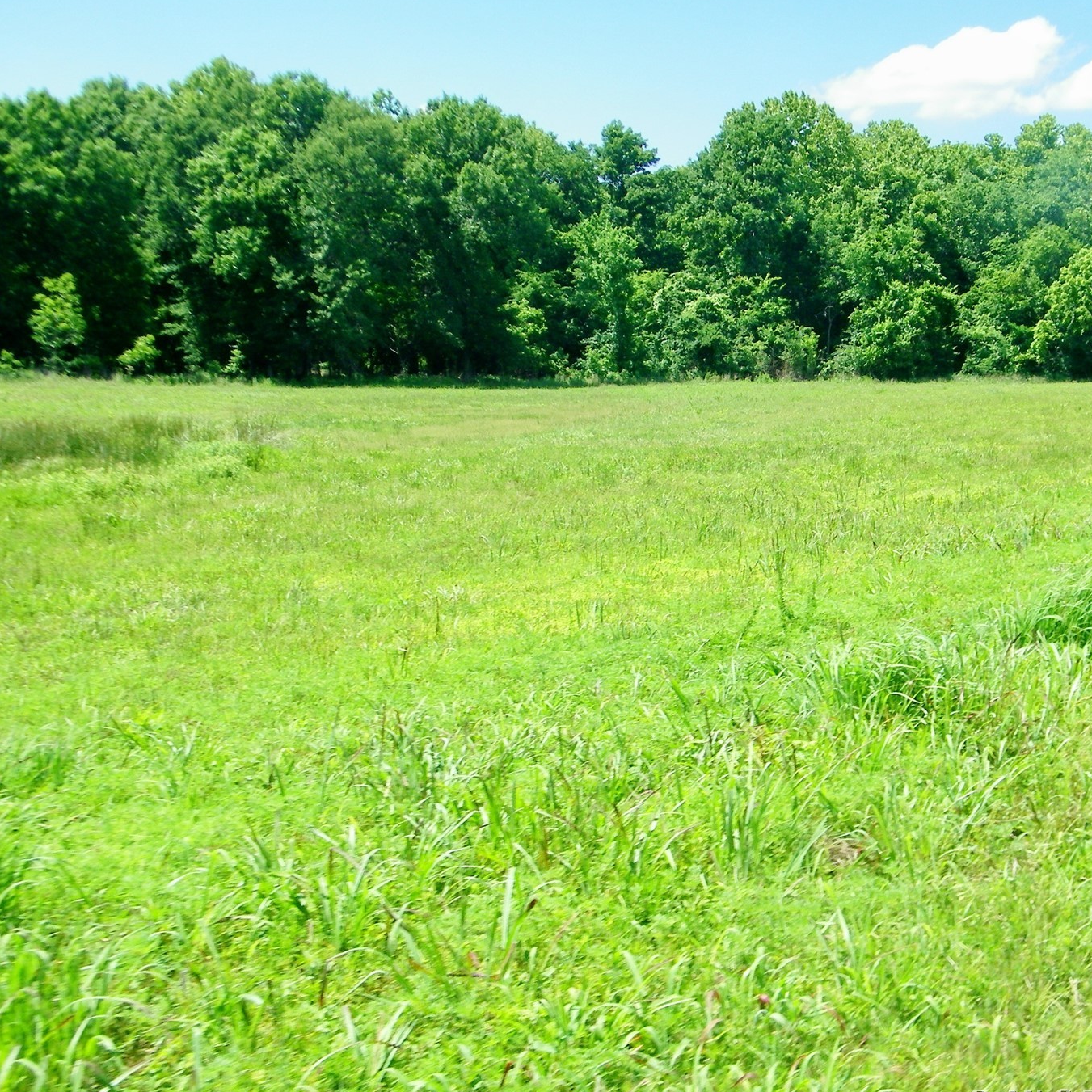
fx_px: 1927
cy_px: 547
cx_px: 710
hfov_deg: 31.4
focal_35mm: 54
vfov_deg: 31.6
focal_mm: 7.7
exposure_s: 1/125
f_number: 7.8
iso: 80
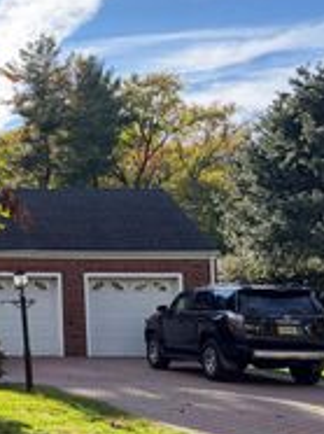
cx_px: -226
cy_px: 186
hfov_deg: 17.7
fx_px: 876
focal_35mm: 70
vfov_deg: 27.8
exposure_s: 1/1626
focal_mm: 5.96
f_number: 1.6
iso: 64
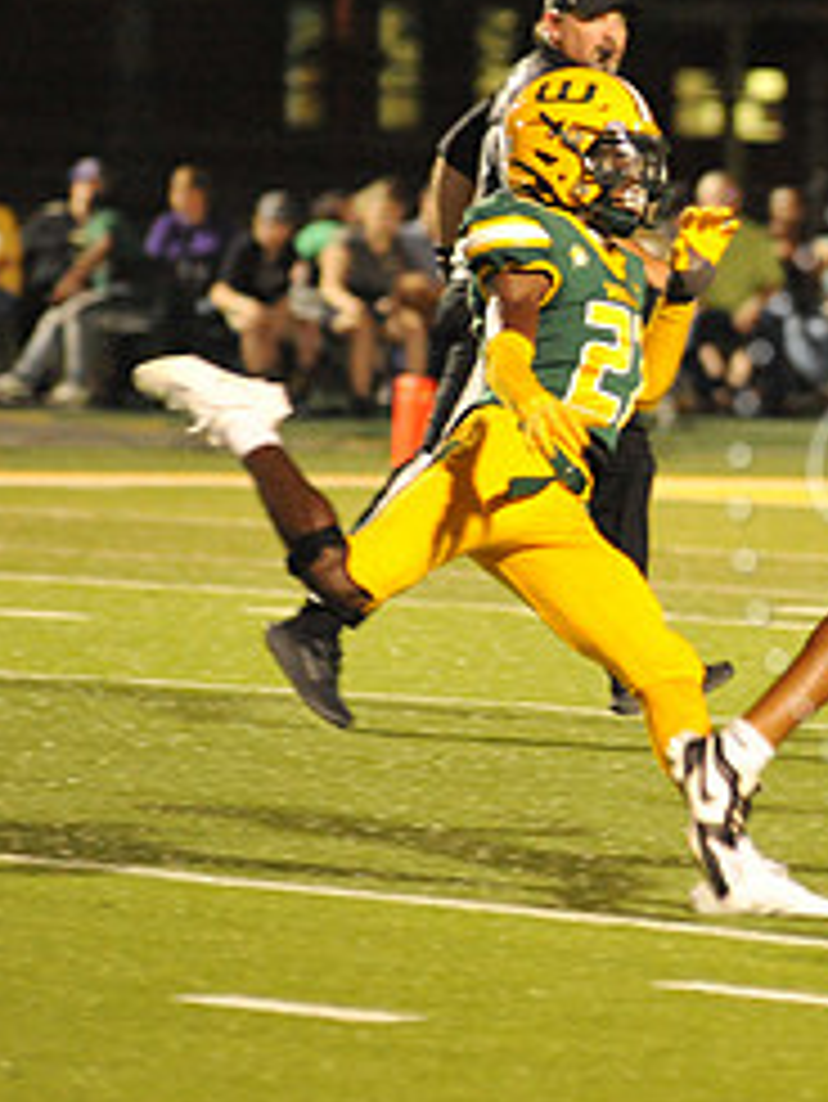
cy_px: 481
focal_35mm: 455
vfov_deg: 4.4
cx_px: 1156
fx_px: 14499
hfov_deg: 3.3
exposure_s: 1/320
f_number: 4
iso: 6400
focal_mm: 200
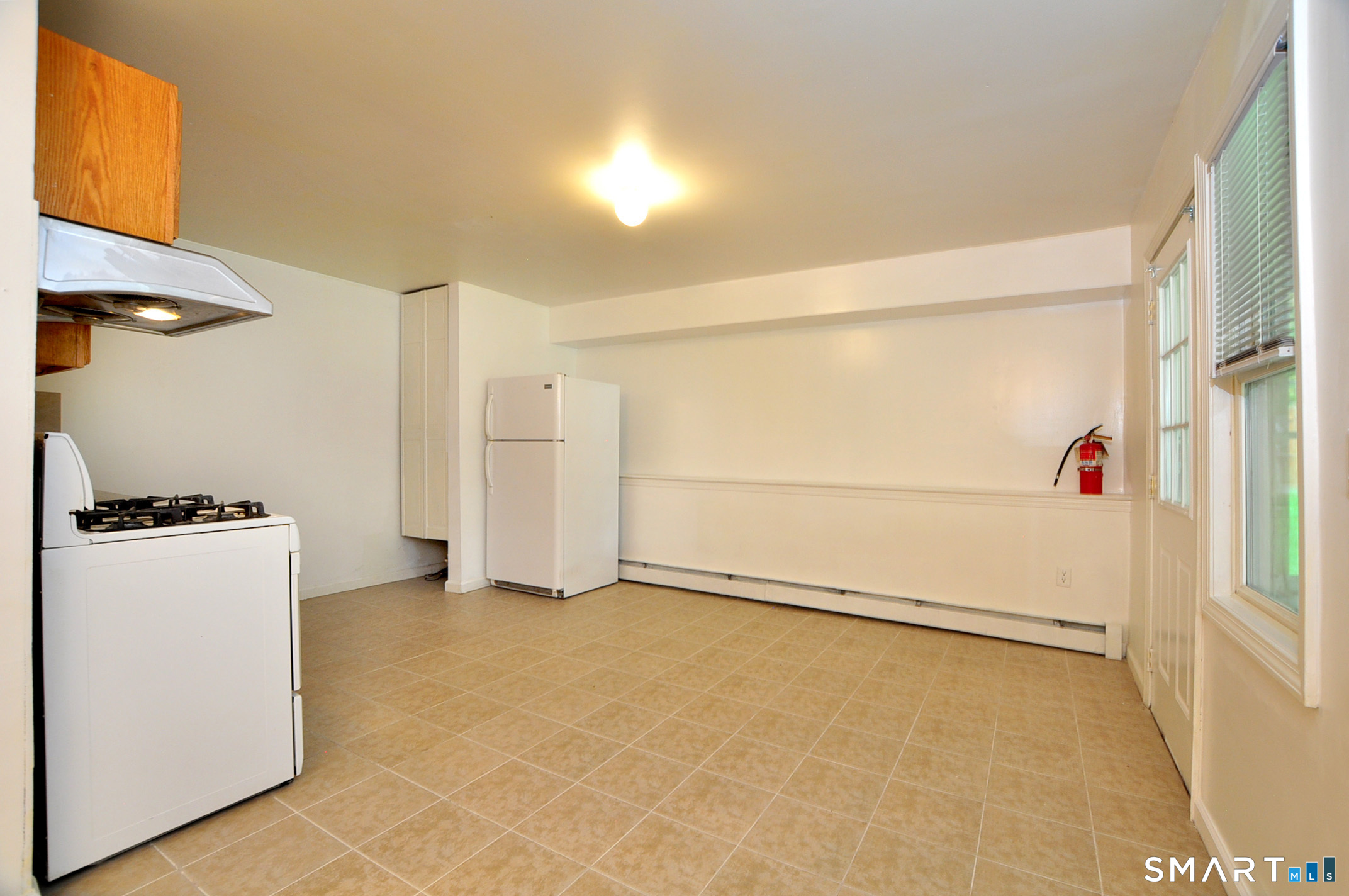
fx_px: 561
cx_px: 674
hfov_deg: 100.5
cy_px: 448
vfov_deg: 77.2
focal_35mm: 15
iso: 400
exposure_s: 1/10
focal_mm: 10
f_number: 5
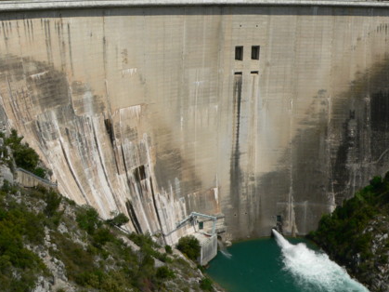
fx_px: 618
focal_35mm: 55
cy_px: 74
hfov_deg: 34.9
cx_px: 217
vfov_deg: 26.2
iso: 80
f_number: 5.6
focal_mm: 6
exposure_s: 1/800
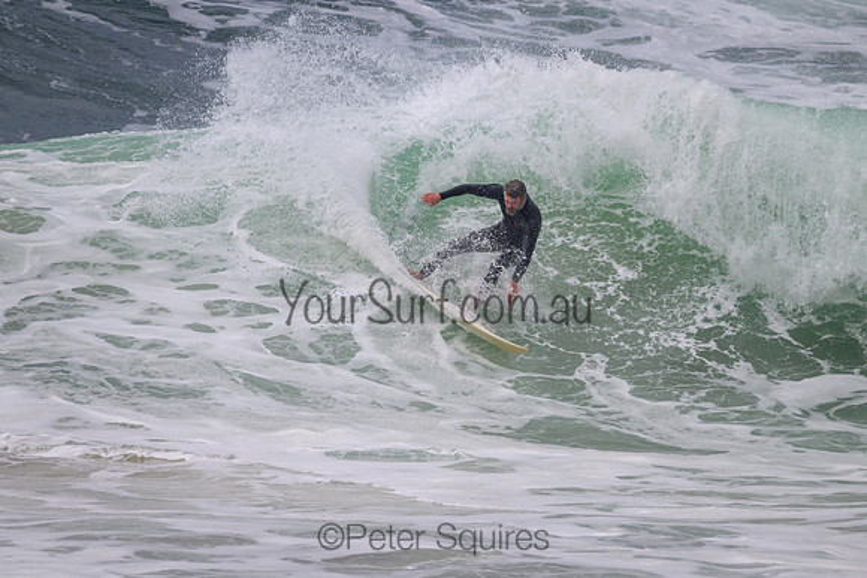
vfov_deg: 1.7
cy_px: 289
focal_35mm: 824
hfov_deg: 2.5
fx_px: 19847
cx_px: 434
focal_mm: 600
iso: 560
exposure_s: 1/2000
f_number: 11
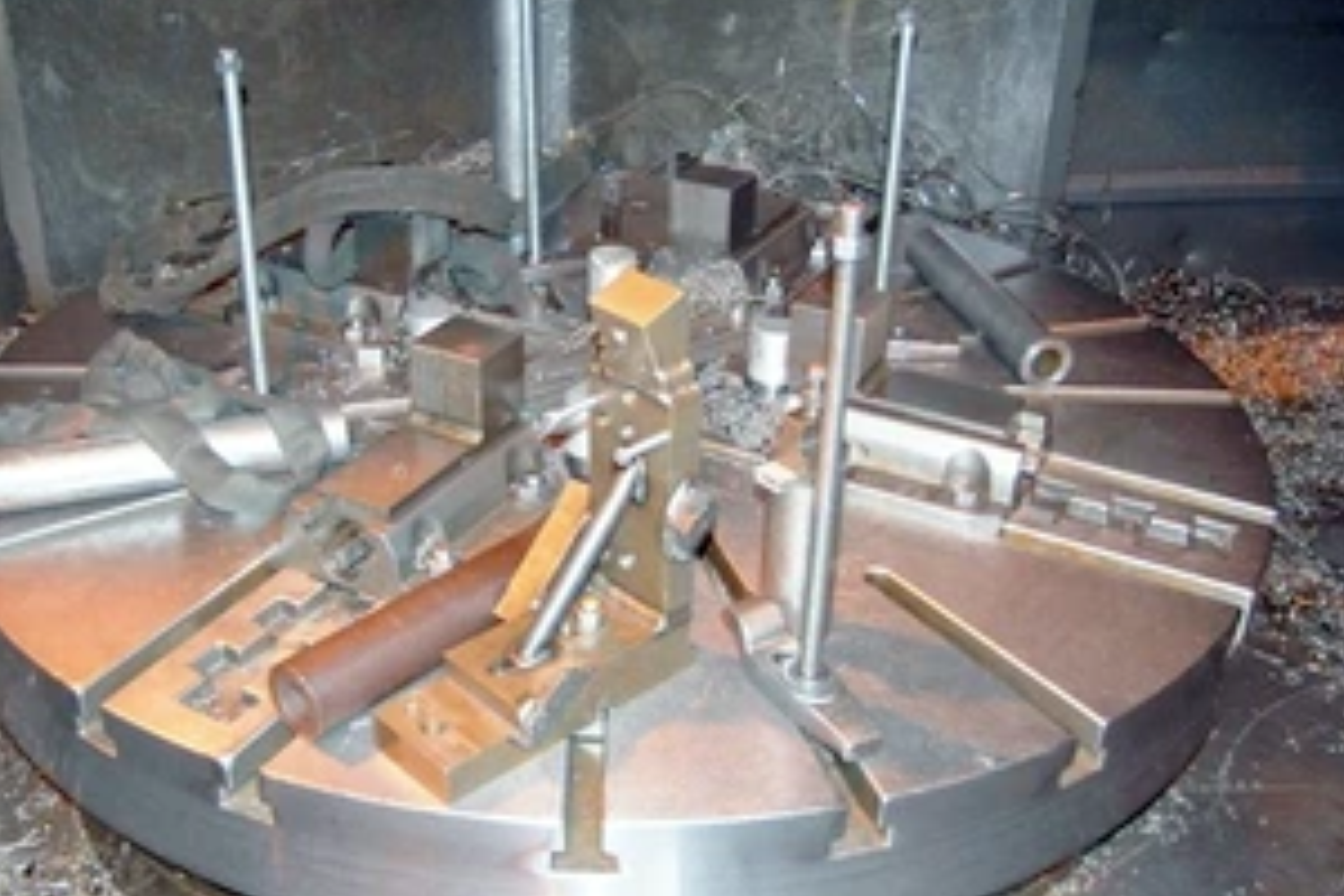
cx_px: 529
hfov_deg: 48.1
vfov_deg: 33.4
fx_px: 1493
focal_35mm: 40
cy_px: 457
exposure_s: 1/60
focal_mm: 20
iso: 400
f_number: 3.8
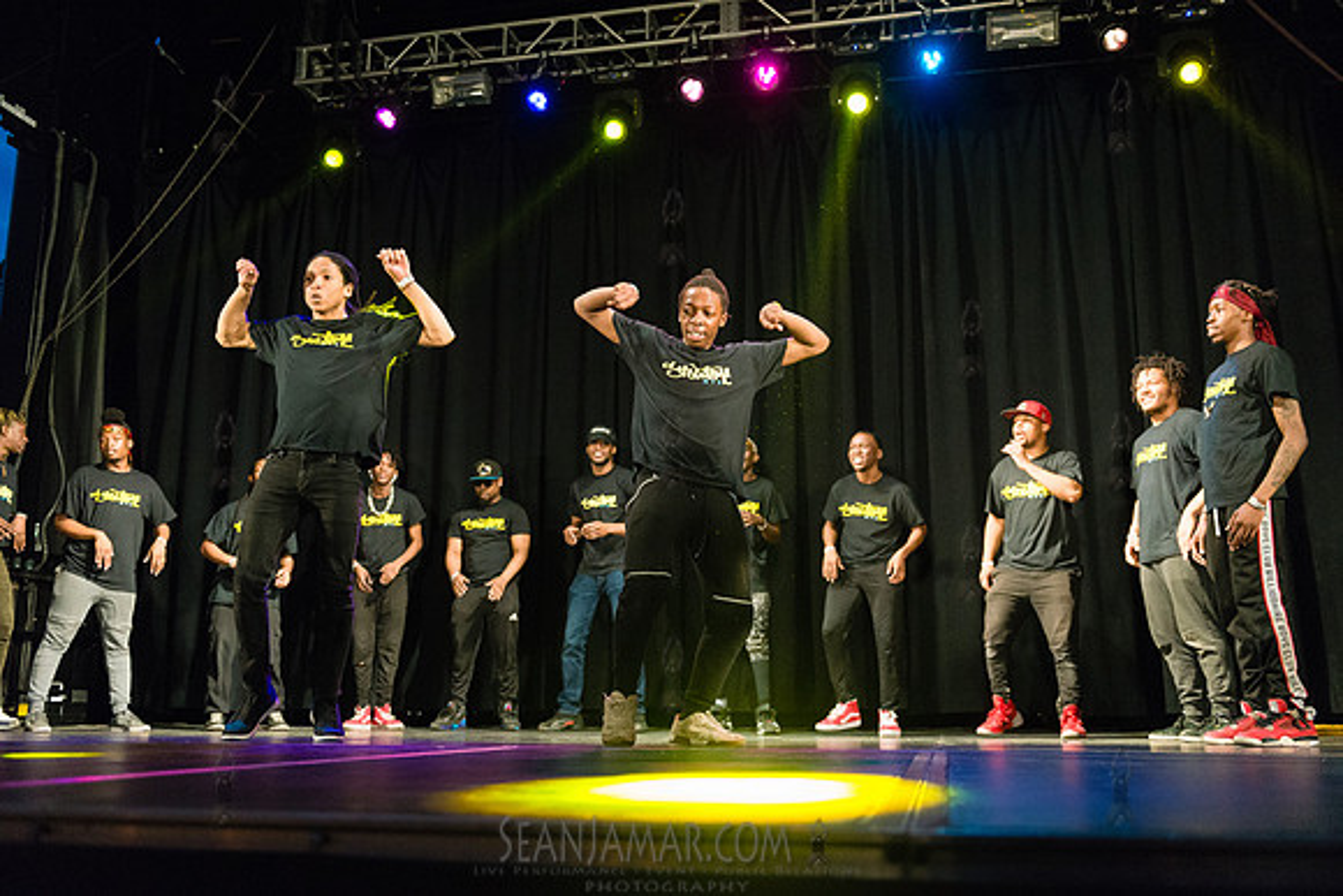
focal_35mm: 32
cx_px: 672
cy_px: 448
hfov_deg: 58.7
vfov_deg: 41.1
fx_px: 1194
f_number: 2.8
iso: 4000
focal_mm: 32
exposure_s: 1/1000
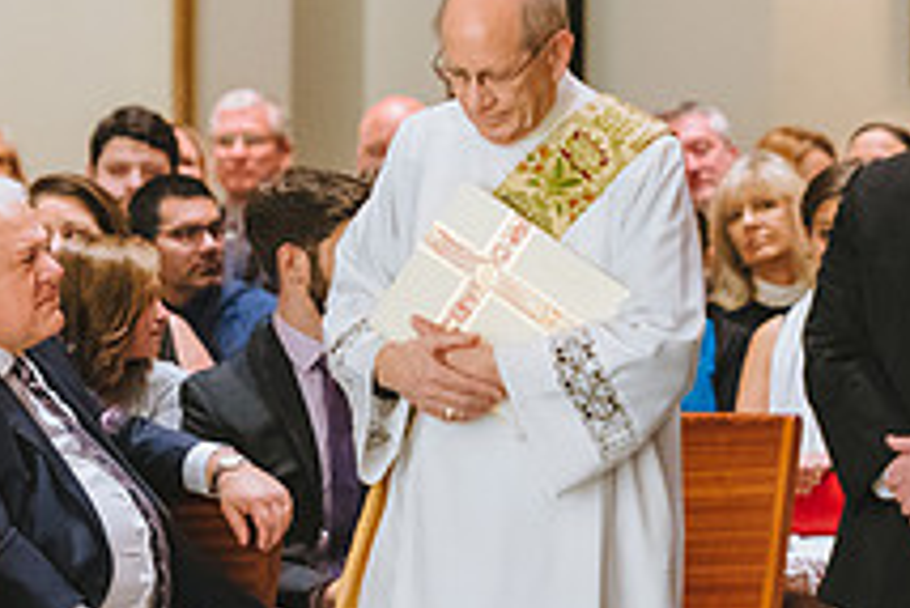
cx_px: 869
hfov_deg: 5.3
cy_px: 465
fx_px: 9738
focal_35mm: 385
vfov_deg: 3.6
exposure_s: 1/100
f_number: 2.8
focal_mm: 140
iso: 6400
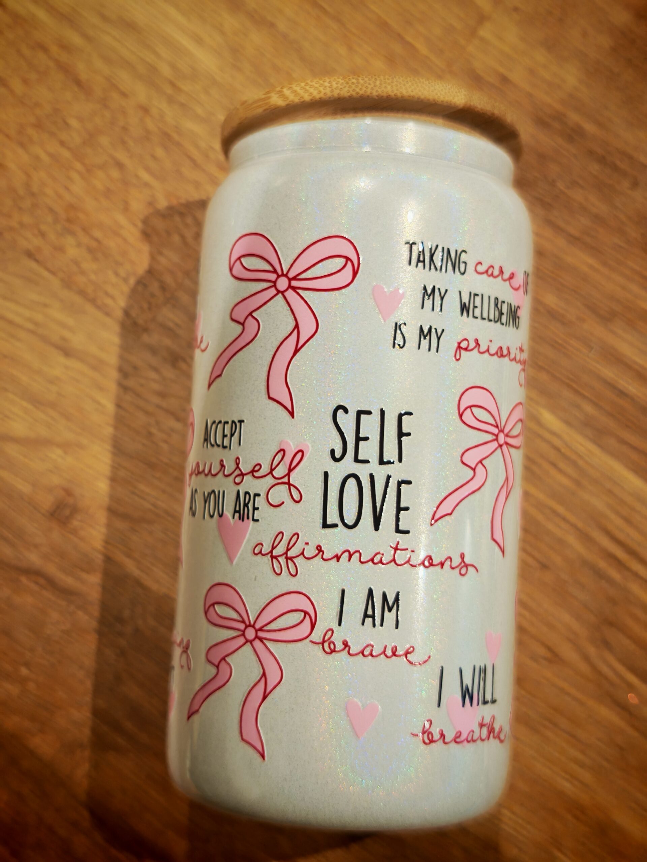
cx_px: 324
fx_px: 1196
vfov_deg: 39.7
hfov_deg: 30.3
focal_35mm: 48
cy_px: 431
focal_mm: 6.83
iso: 125
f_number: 1.4
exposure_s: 1/50
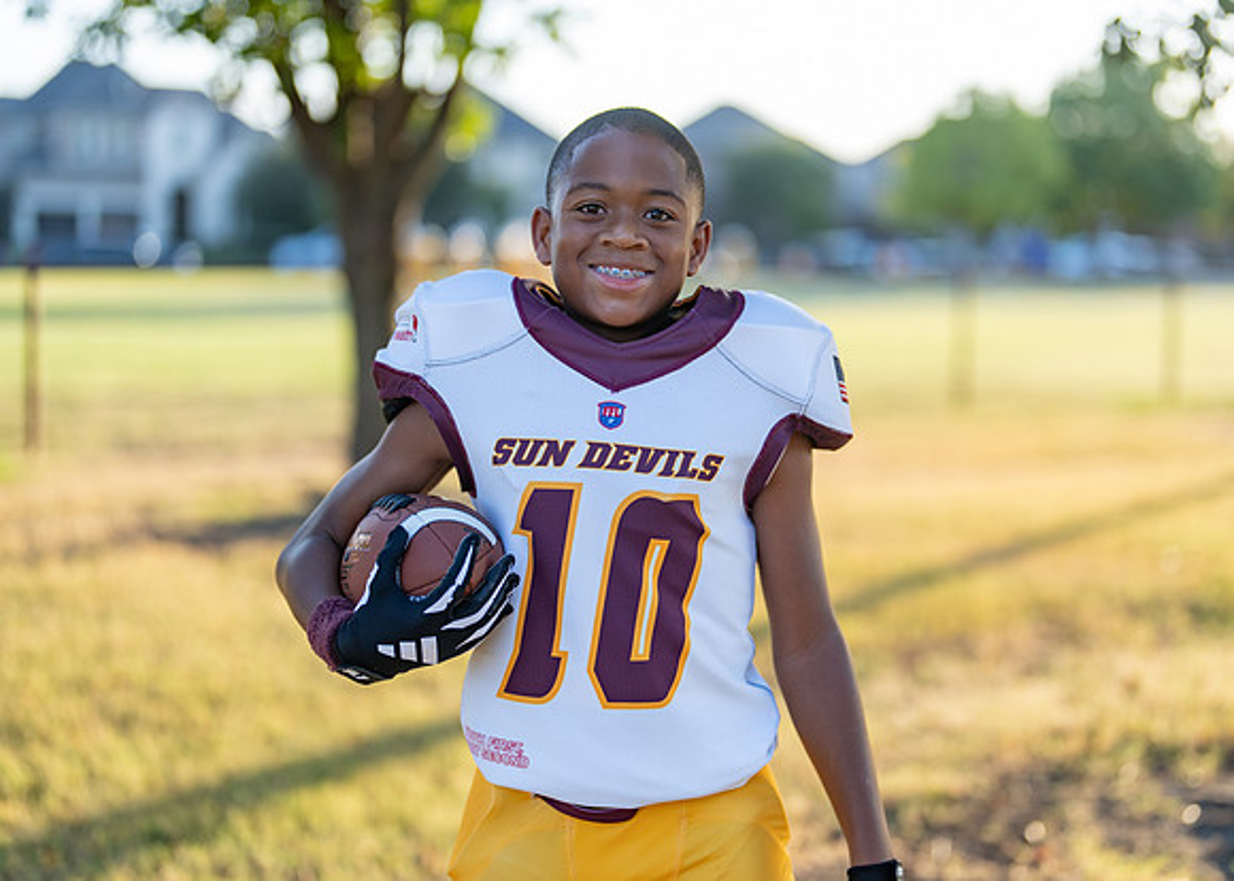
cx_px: 684
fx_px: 1899
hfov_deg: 36.0
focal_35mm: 54
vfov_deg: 26.1
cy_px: 425
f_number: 1.2
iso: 100
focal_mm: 50
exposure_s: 1/1000
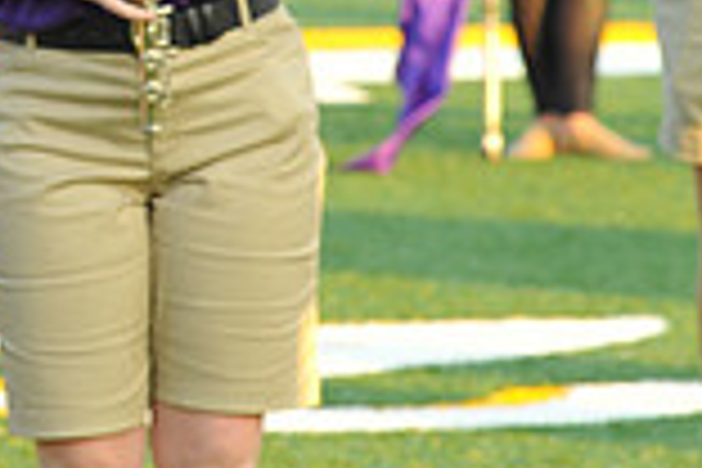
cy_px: -180
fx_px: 10490
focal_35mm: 538
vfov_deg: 2.6
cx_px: -522
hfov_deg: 3.8
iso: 250
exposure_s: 1/80
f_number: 7.1
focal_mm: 145
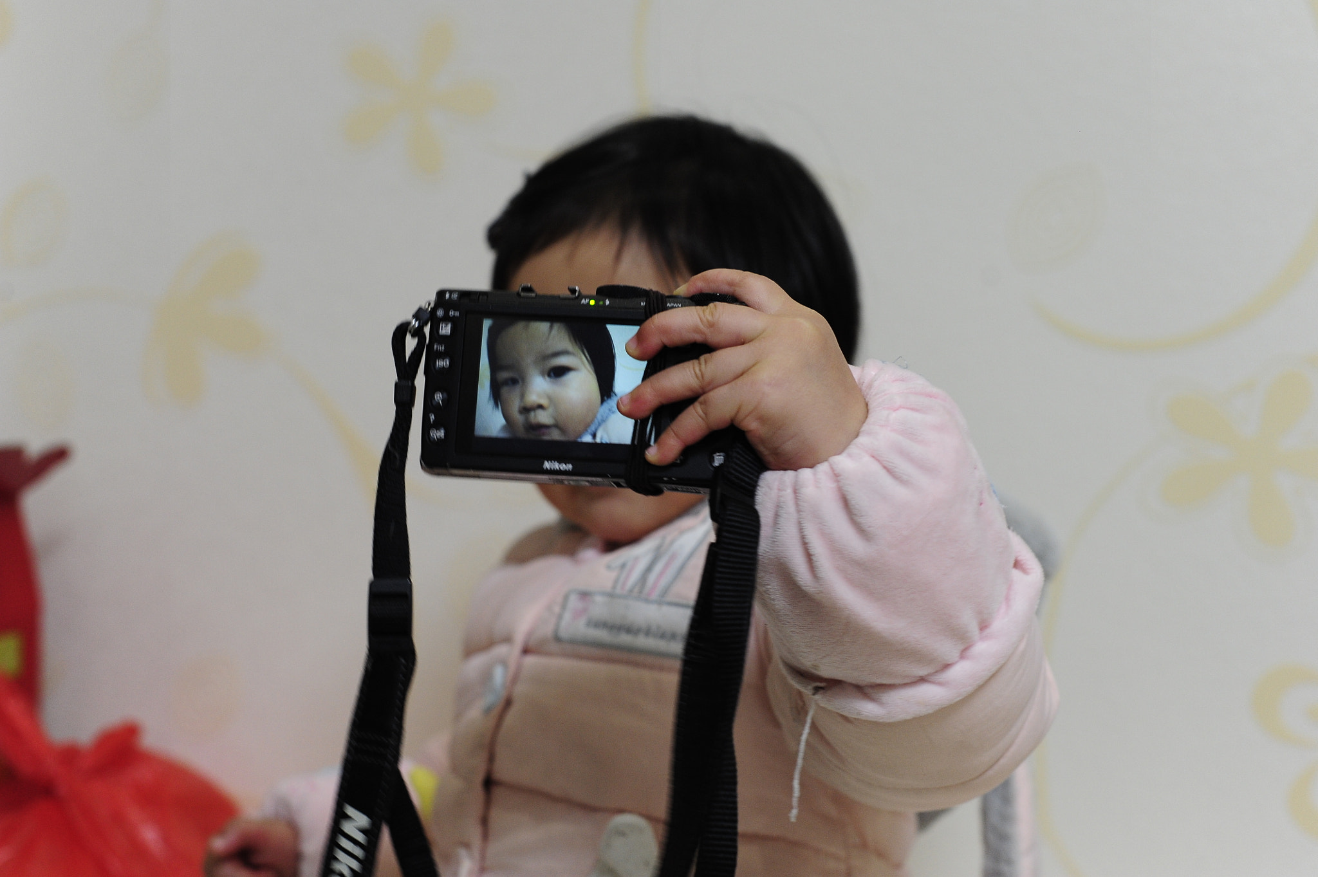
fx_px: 1829
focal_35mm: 50
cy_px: 438
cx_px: 659
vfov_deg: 27.0
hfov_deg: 39.6
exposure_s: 1/100
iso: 1600
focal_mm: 50
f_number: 4
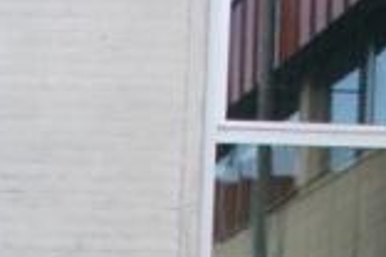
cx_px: -146
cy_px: 836
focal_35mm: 217
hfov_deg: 9.3
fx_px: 2327
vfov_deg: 5.8
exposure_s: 1/1600
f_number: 4
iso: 1600
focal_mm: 22
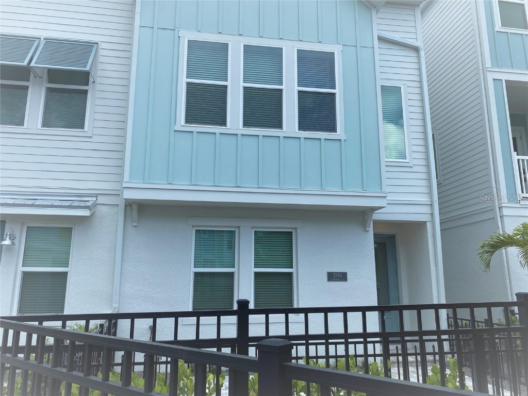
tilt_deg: +10.6
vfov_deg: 53.1
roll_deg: +0.8
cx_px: 264
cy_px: 198
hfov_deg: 67.3
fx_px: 397
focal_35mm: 26
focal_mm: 4.25
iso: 32
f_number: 1.8
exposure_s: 1/1330
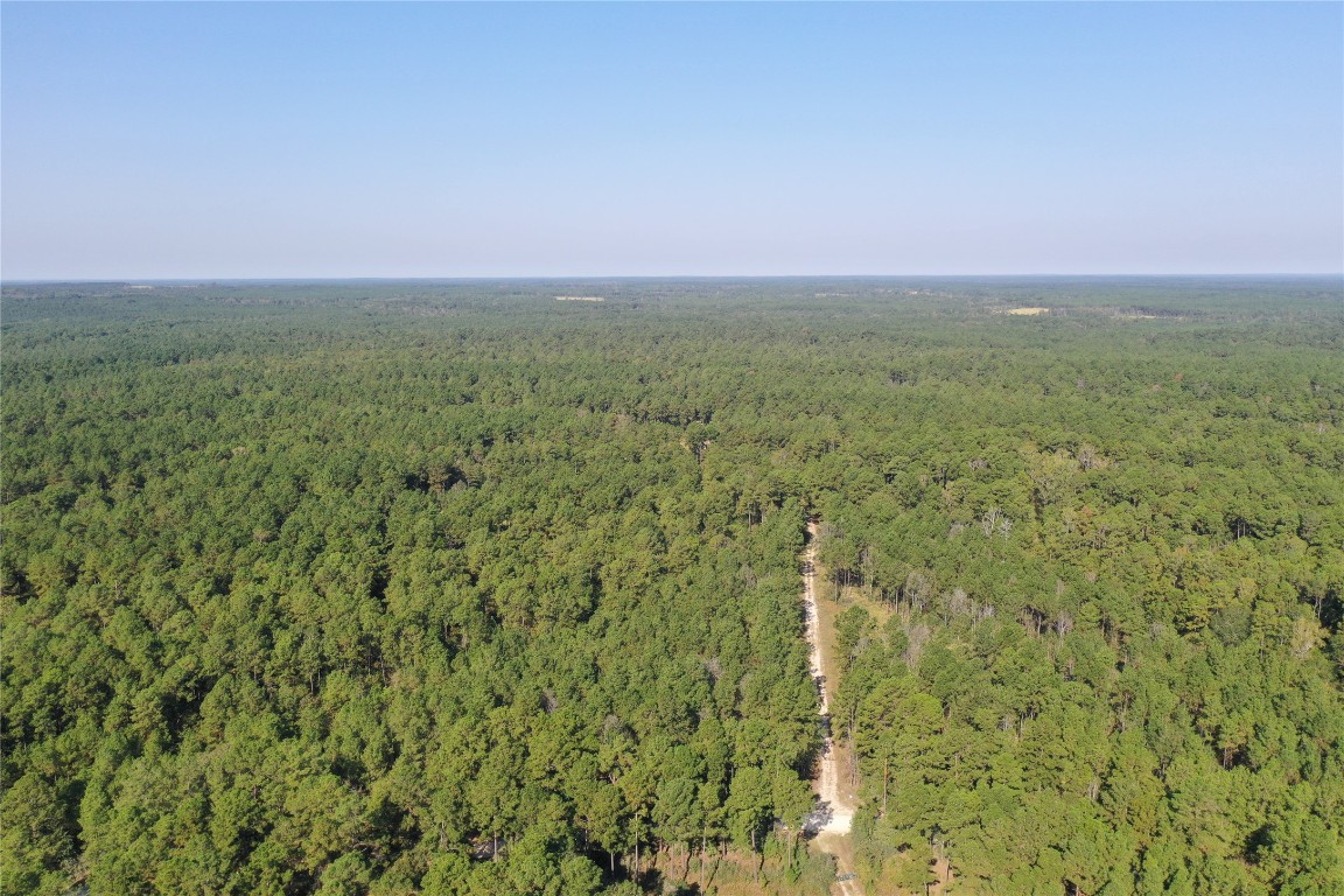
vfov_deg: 46.4
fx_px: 1045
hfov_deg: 65.5
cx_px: 672
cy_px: 448
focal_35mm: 28
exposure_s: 1/400
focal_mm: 10.26
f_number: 5
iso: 100
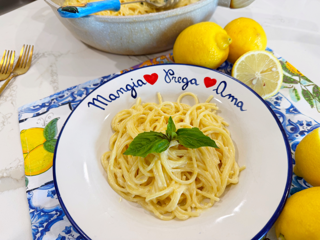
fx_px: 222
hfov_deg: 71.6
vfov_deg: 56.8
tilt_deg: -53.1
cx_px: 160
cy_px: 120
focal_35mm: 24
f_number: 1.78
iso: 100
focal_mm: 6.76
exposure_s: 1/120
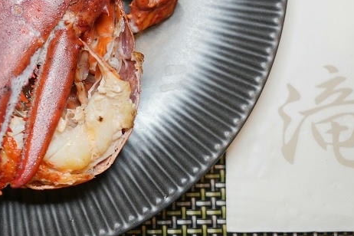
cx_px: -10
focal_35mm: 78
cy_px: -44
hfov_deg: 24.6
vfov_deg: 16.8
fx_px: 767
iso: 250
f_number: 4
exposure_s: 1/60
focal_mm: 30
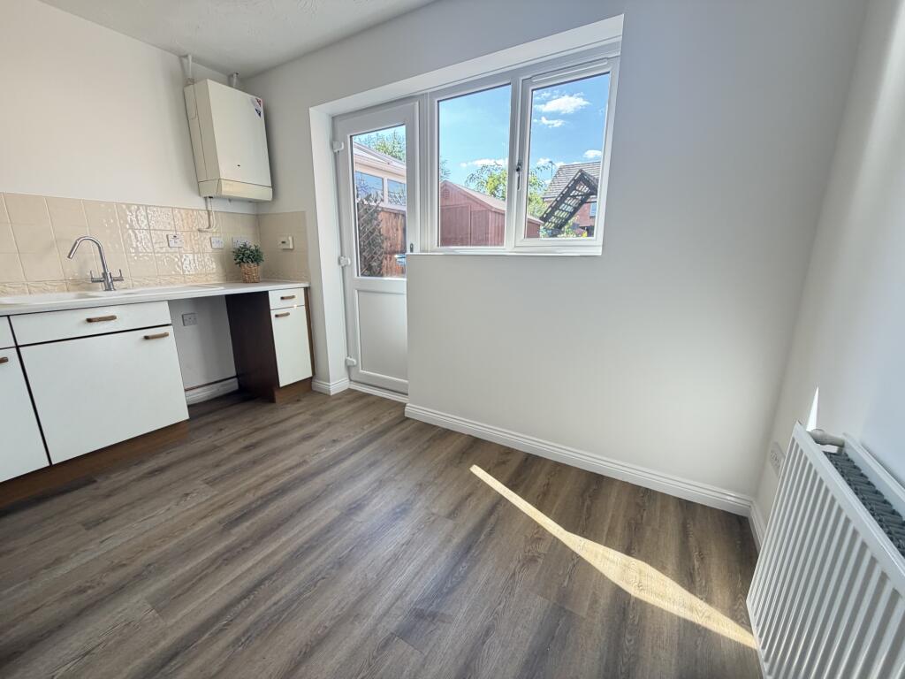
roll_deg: +0.0
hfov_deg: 102.1
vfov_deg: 85.7
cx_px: 452
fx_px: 366
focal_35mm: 14
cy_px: 340
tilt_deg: -13.2
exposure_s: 1/121
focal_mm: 2.22
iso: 100
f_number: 2.2
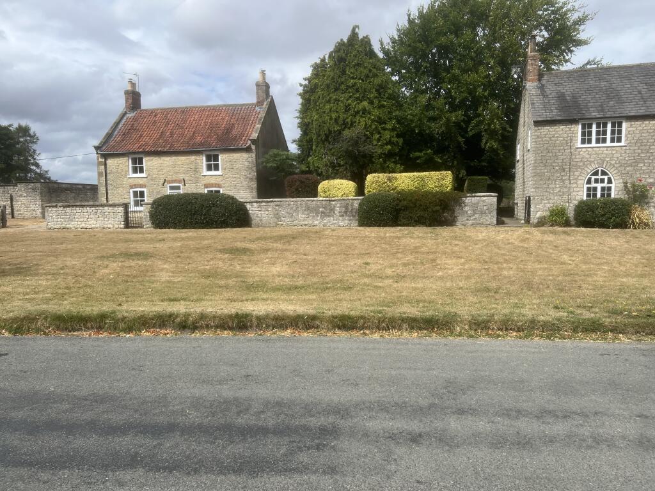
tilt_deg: -3.9
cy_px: 246
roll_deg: +1.5
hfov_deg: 67.3
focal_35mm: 26
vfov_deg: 53.1
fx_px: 492
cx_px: 328
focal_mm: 5.7
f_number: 1.5
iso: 50
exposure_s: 1/4630
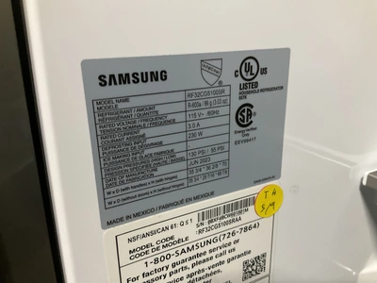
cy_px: 142
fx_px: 316
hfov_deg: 61.7
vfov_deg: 48.2
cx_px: 188
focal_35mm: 29
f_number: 1.8
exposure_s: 1/40
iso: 320
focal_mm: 3
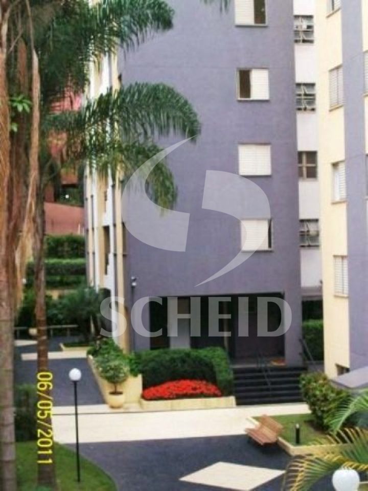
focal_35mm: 70
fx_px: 992
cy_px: 246
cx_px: 184
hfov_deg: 21.0
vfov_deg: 27.8
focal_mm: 11.6
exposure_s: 1/97.2
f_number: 3.8
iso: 200
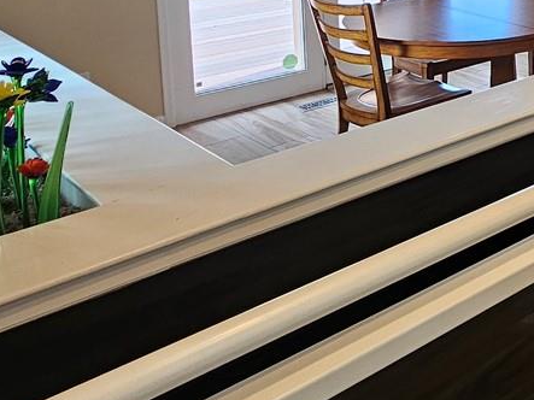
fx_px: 725
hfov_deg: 31.5
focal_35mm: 47
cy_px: -61
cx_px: 688
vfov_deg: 27.6
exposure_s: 1/60
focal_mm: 2.2
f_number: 2.2
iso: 100
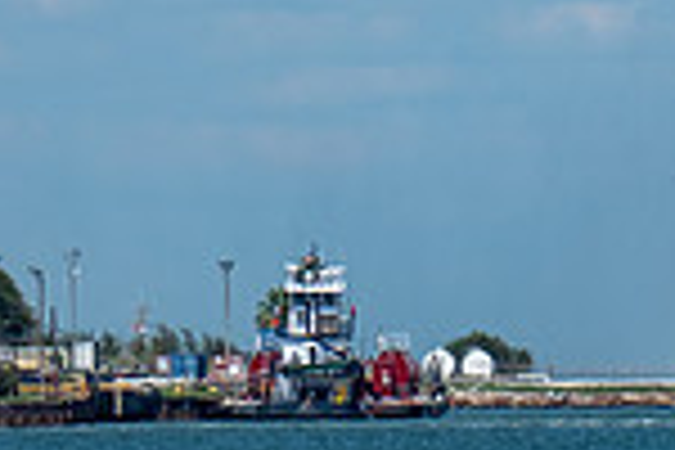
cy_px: 434
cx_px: 788
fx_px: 21786
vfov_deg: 1.2
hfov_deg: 1.8
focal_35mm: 1162
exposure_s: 1/1500
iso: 200
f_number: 5.6
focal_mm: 200
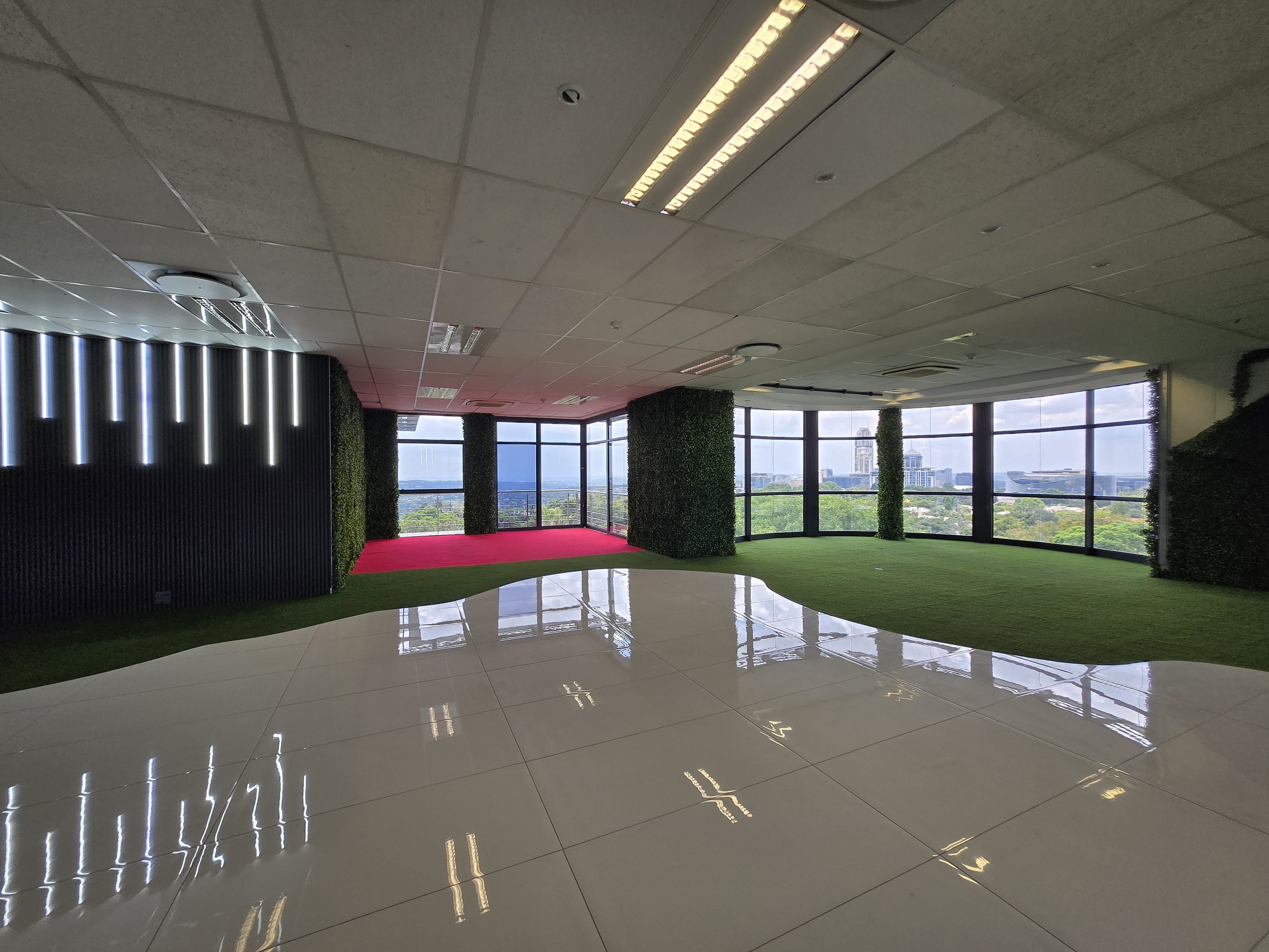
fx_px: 477
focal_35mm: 13
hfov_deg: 106.2
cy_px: 476
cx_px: 634
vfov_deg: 89.9
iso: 25
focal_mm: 1.7
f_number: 2.2
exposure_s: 1/119
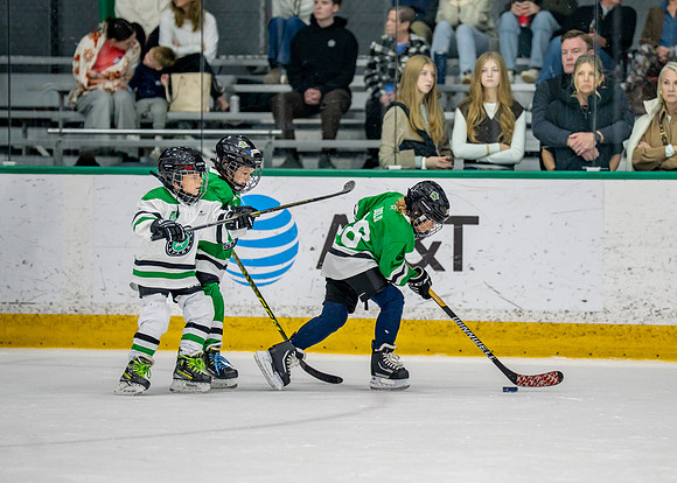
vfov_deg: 5.6
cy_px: 237
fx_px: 4970
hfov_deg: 7.8
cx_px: 413
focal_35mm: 259
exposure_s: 1/1250
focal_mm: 197
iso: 1000
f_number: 2.8
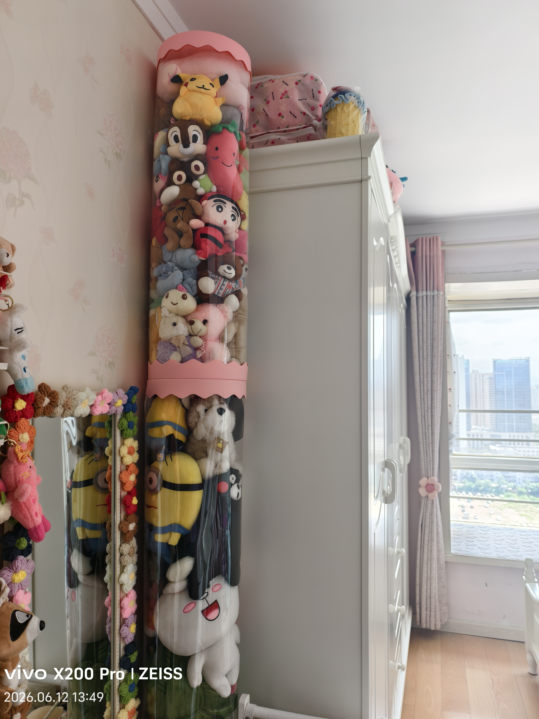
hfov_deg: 56.8
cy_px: 347
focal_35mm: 24
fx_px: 498
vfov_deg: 71.6
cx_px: 270
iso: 72
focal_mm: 6.54
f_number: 1.57
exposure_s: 1/139
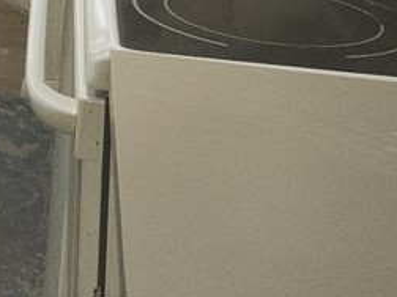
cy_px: -339
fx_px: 1674
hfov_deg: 12.1
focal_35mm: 146
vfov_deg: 9.4
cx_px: -370
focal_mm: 5.4
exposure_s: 1/60
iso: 40
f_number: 1.8
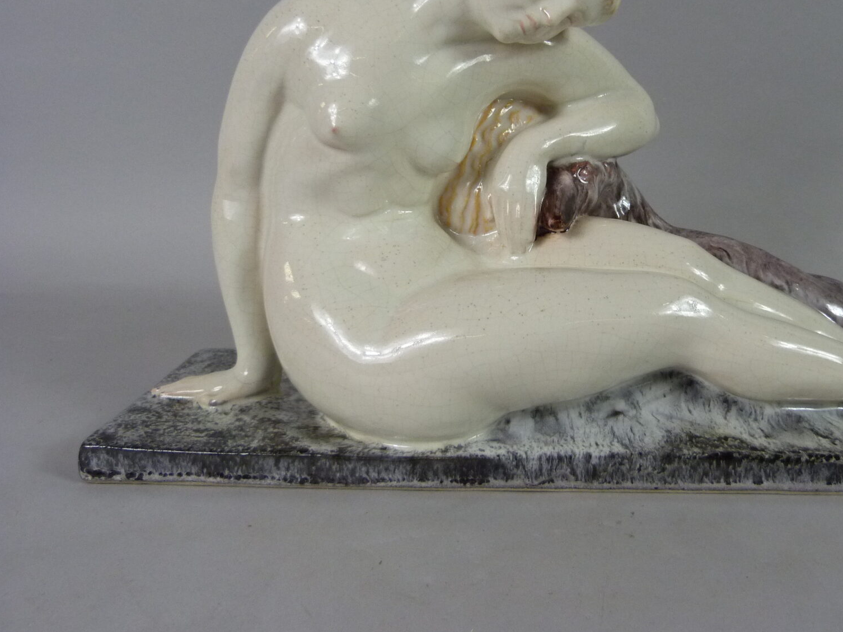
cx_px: 561
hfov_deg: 52.9
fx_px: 828
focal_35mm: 34
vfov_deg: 41.5
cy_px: 245
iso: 250
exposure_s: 1/60
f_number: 2.8
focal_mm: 4.5
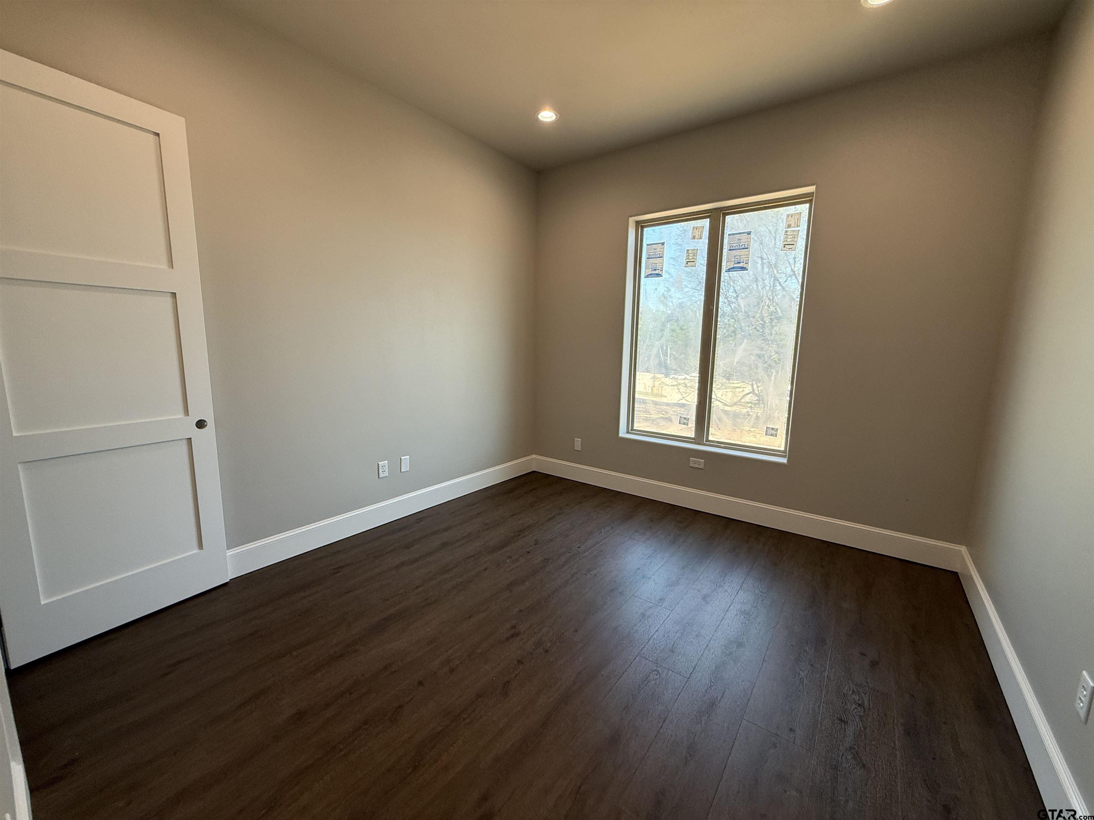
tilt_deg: -9.1
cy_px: 410
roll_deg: -1.1
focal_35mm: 14
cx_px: 547
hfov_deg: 102.1
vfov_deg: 85.7
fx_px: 442
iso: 80
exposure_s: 1/120
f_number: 2.2
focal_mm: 2.22
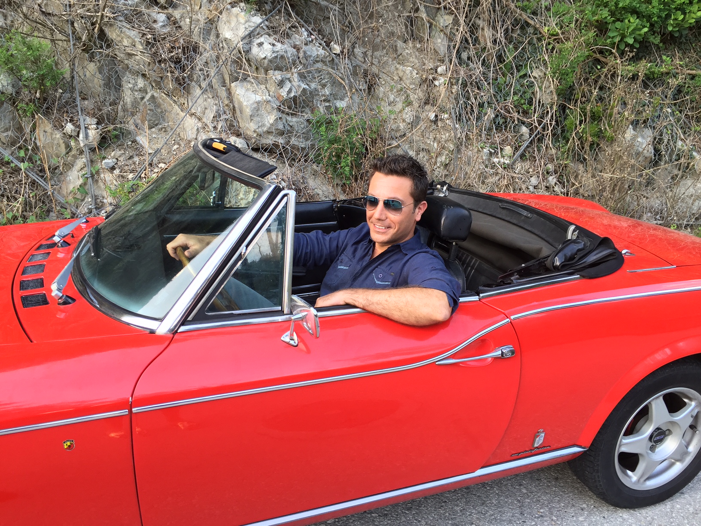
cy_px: 263
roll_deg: +1.4
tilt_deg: -18.3
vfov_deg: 48.2
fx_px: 587
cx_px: 350
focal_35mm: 29
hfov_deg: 61.7
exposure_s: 1/50
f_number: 2.2
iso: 40
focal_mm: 4.15
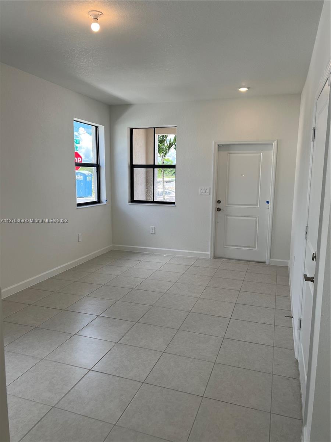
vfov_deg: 67.3
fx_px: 331
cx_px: 166
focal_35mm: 26
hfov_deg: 53.1
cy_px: 221
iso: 40
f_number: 1.5
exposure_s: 1/275
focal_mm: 5.7
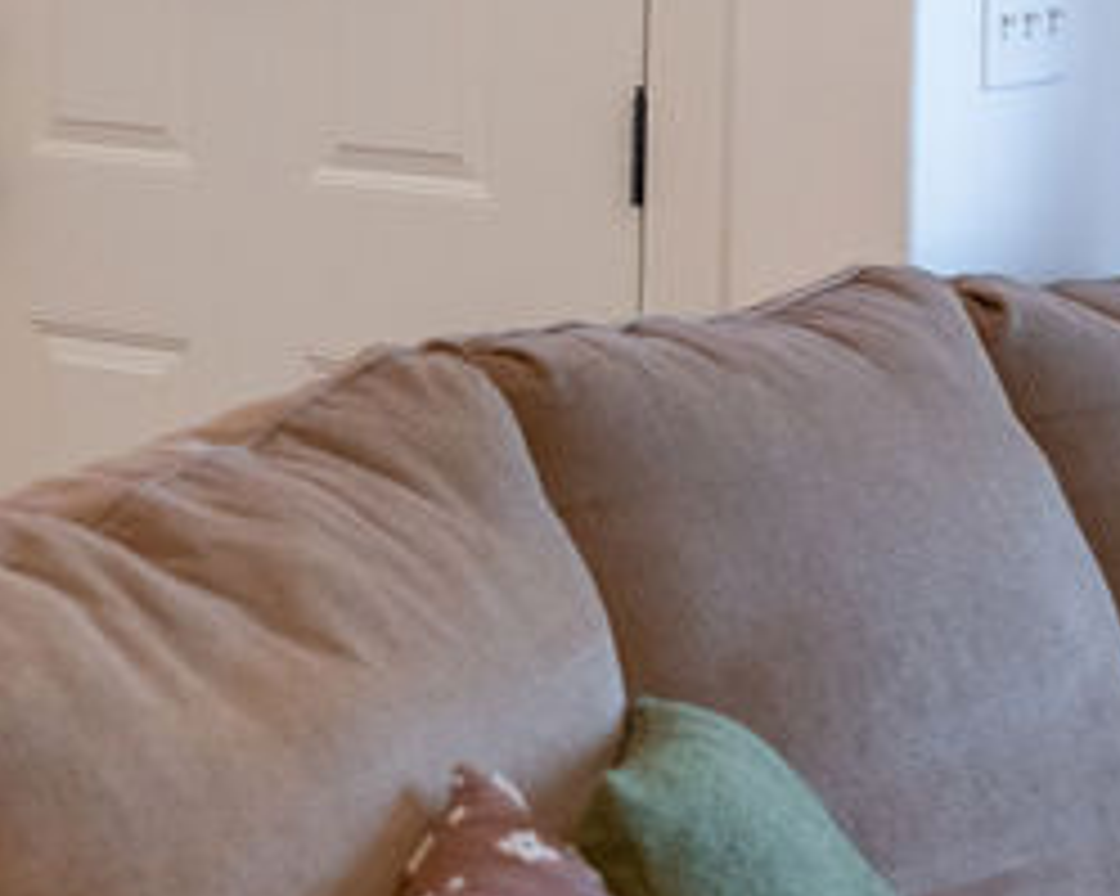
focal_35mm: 135
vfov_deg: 11.3
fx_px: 4473
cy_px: 74
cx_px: -220
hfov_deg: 13.9
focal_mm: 35
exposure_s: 1/250
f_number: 3.2
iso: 1000
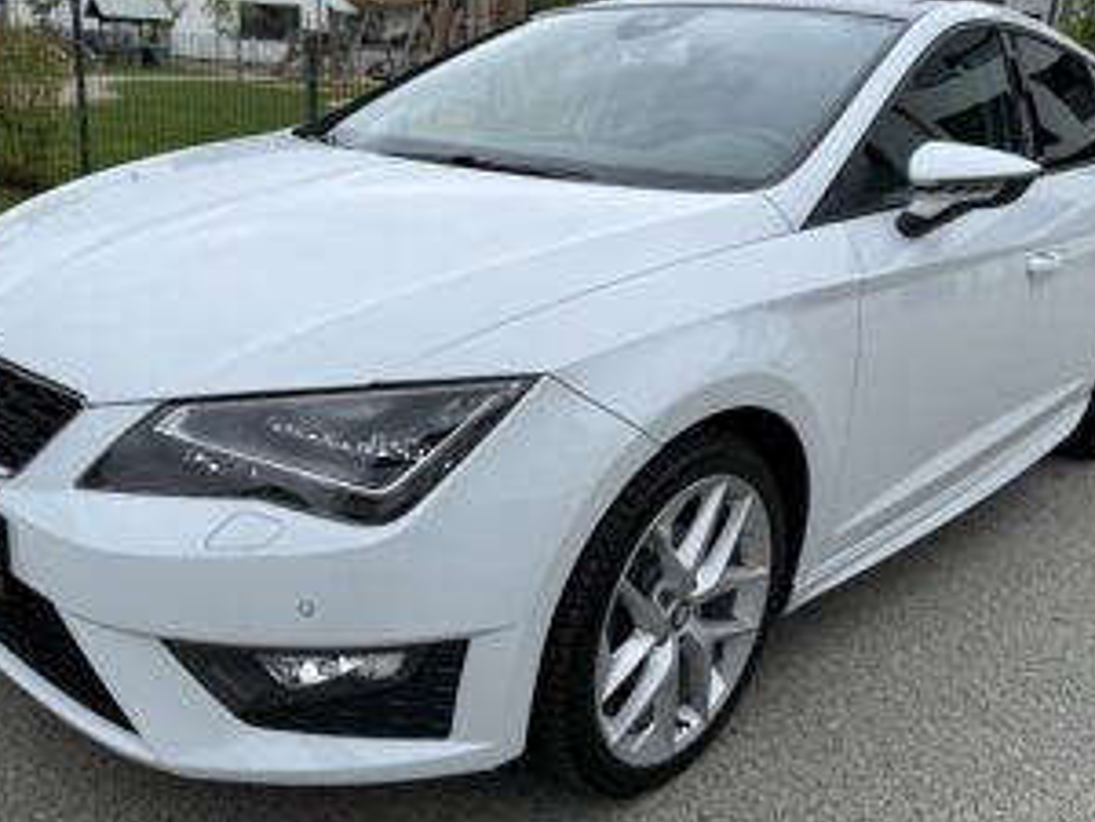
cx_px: 500
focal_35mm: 32
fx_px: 1012
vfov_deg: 44.1
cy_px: 380
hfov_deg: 56.7
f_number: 1.78
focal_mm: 6.76
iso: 80
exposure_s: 1/1949
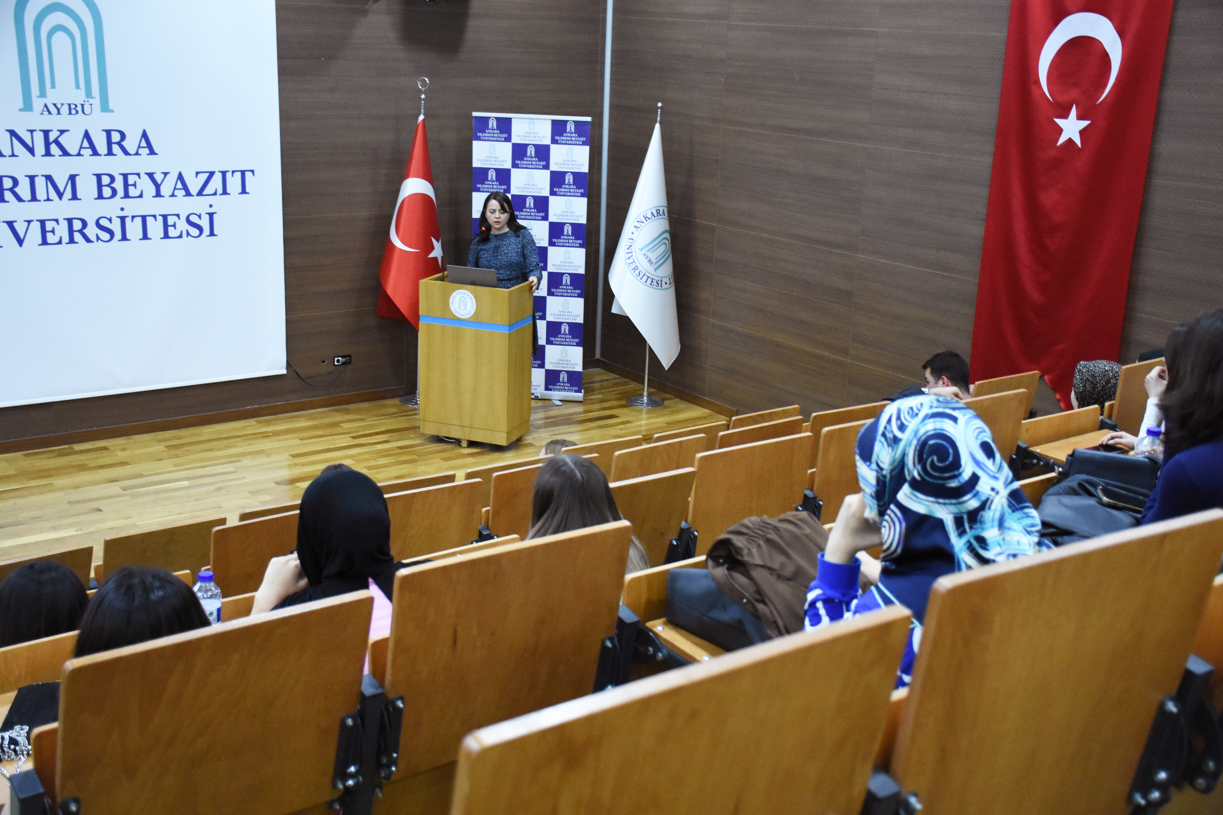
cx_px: 612
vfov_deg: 33.0
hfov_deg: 47.9
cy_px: 408
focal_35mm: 40
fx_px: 1376
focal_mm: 27
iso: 4000
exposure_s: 1/80
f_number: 4
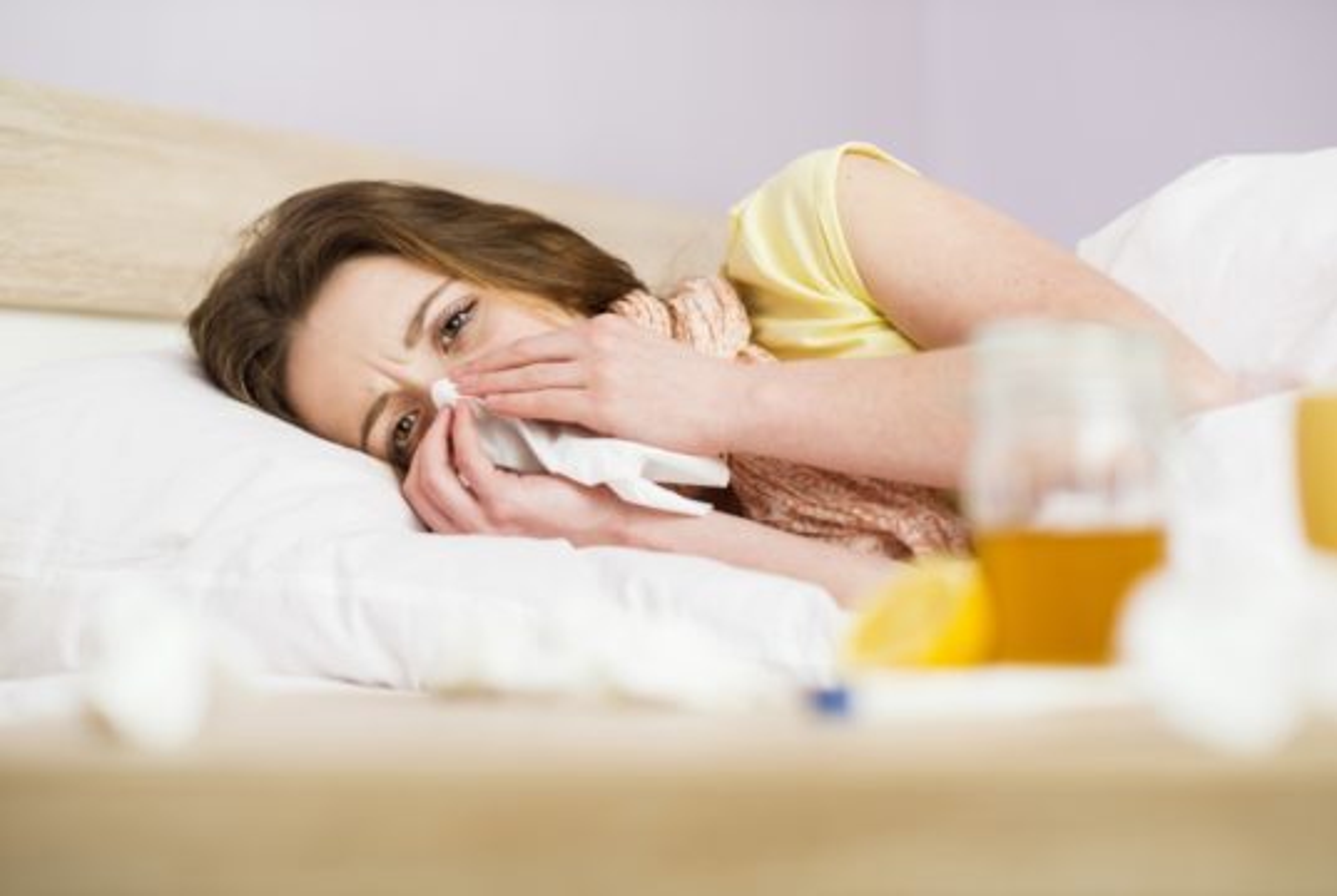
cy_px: 448
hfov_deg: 23.9
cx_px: 668
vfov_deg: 16.1
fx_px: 3162
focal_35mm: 85
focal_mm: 85
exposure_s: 1/160
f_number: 2.8
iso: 100
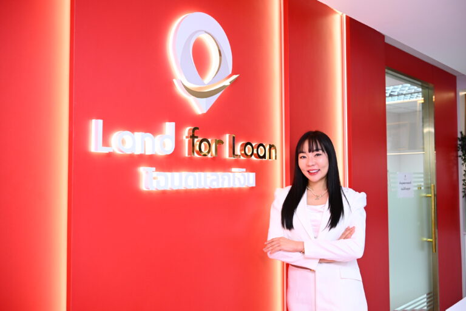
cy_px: 156
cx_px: 233
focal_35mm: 34
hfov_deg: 55.8
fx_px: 440
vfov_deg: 38.9
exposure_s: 1/160
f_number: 4
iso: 1000
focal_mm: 34
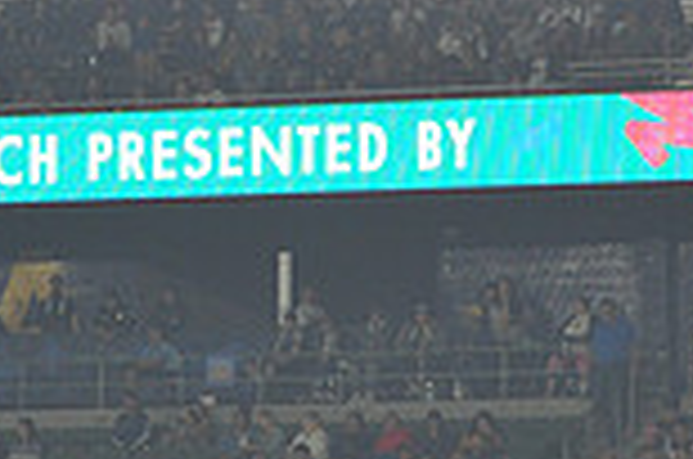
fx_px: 9048
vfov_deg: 2.9
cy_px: 104
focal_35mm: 471
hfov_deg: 4.4
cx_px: 194
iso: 1250
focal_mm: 125
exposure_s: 1/1000
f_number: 2.8
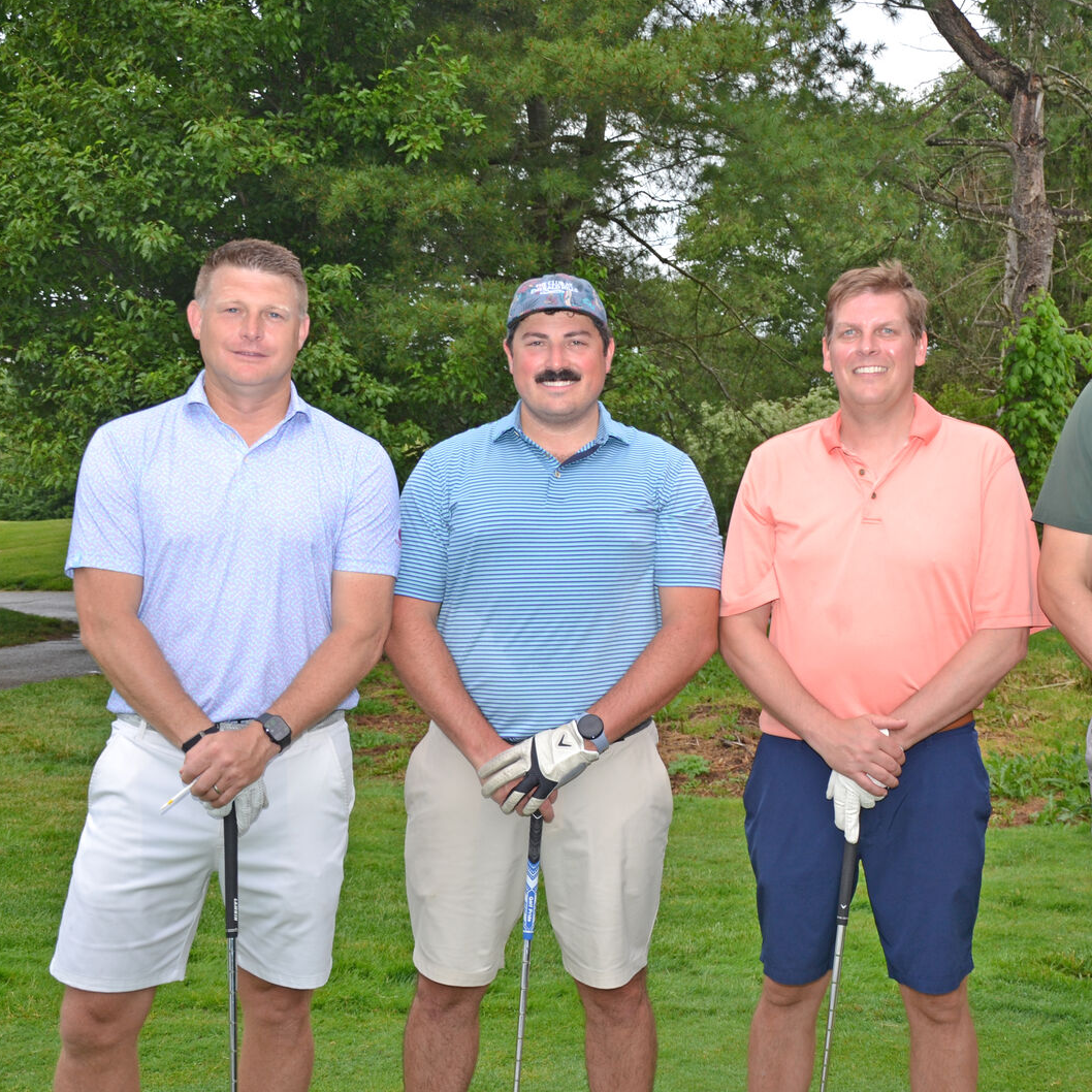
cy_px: 544
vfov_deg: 31.6
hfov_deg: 31.4
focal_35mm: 54
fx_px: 1927
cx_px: 729
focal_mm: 28
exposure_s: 1/125
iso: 140
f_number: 5.6
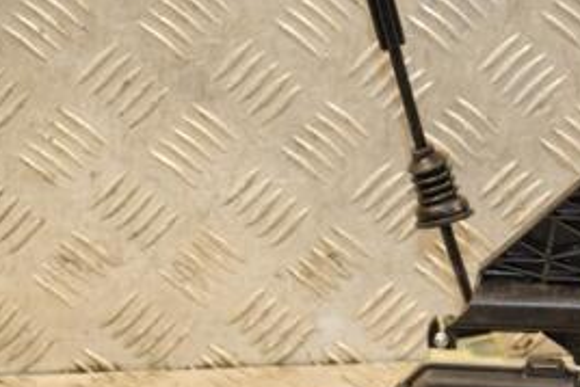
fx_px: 2595
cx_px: 461
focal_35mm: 161
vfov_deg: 8.5
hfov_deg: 12.7
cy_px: 361
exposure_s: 1/200
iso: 800
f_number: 5
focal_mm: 48
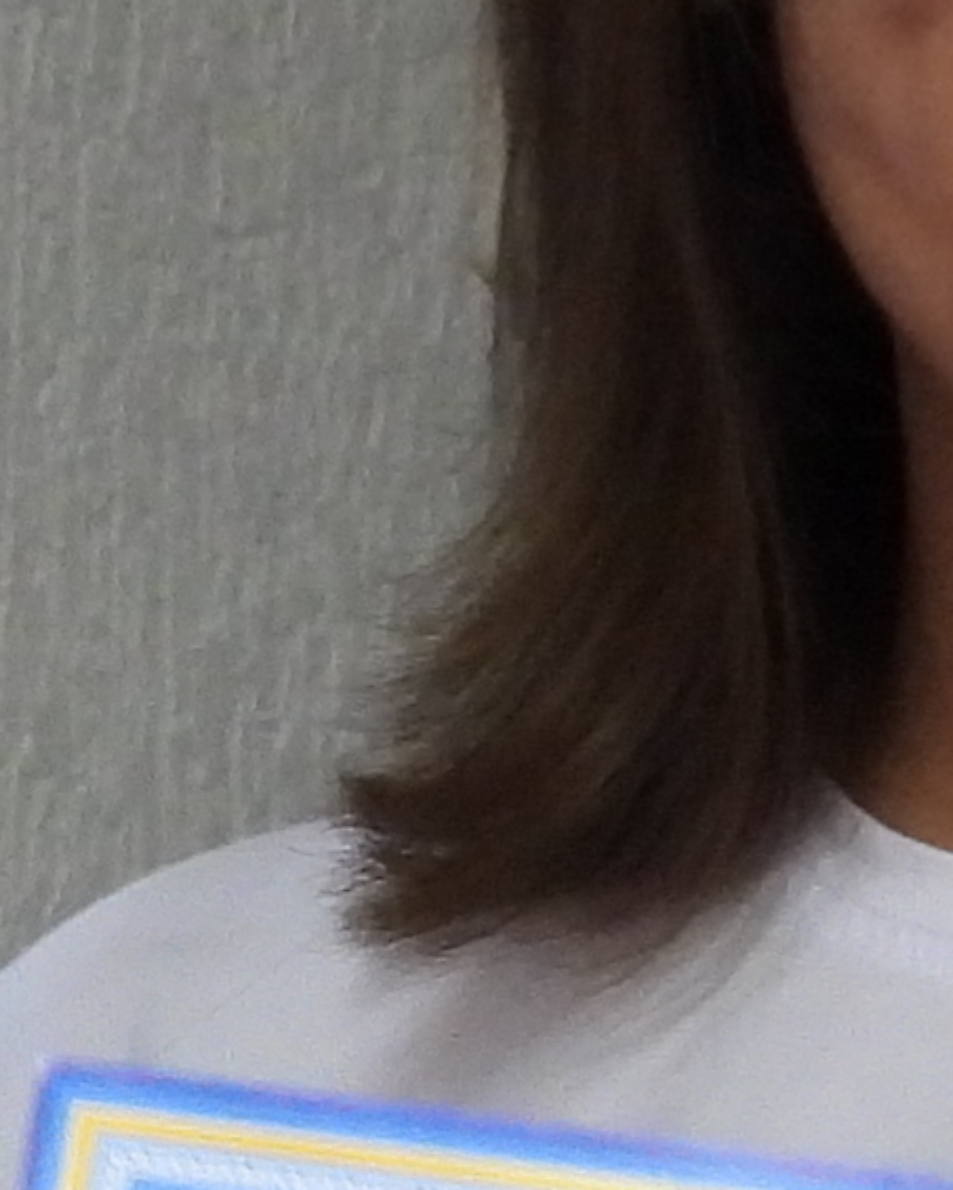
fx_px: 13993
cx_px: 0
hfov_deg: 3.9
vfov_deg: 4.9
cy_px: 1129
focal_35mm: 397
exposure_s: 1/20
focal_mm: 8.9
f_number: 3.5
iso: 400
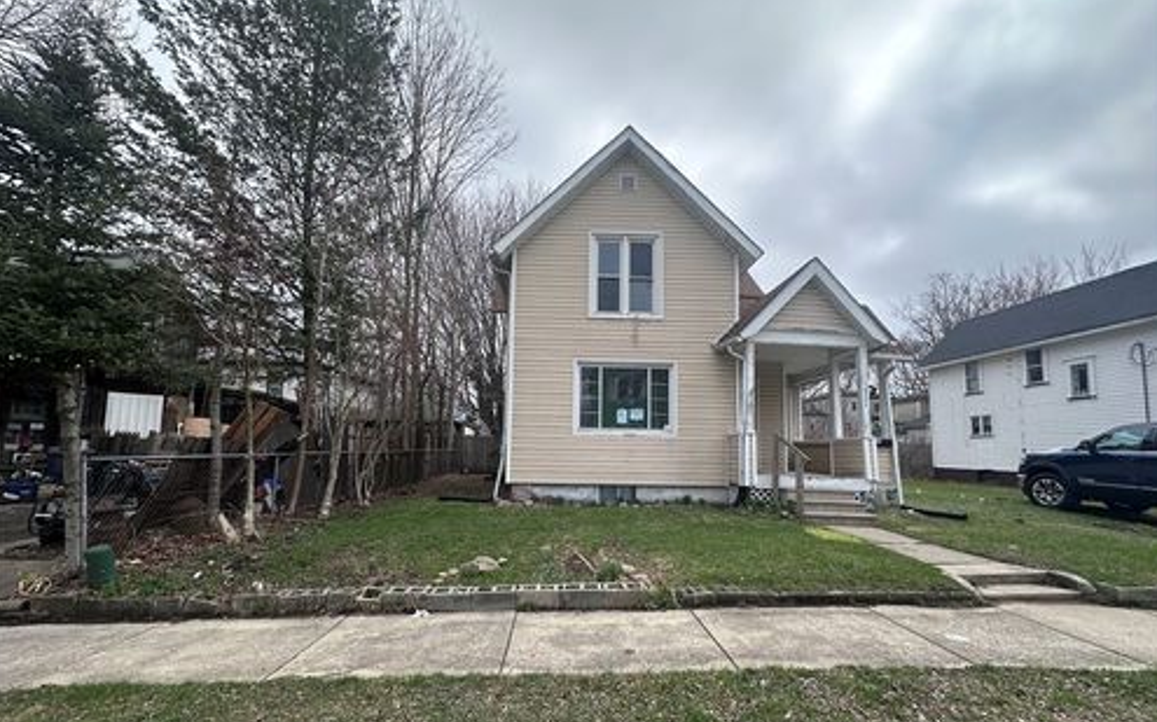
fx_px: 473
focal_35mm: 15
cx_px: 577
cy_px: 412
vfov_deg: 74.3
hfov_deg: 101.5
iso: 40
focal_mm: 2.22
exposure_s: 1/807
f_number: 2.2
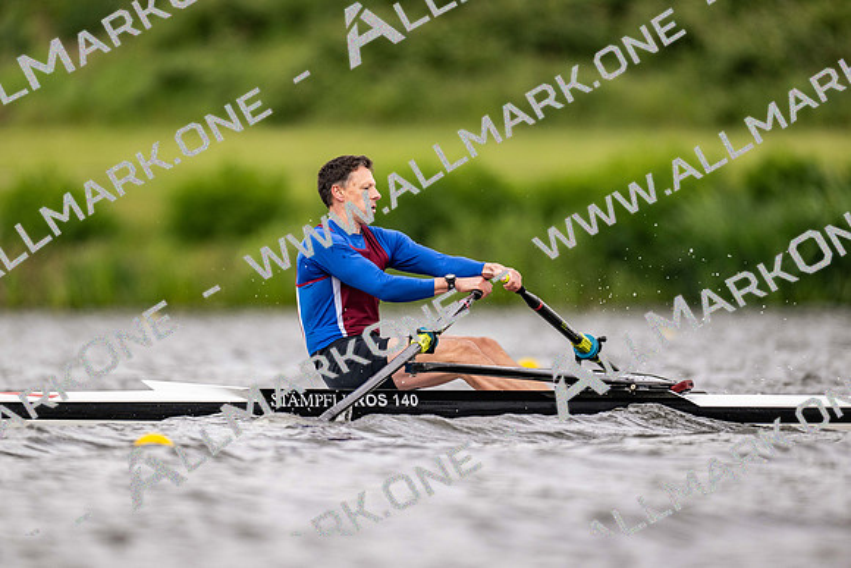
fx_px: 14186
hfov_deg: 3.4
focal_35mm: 600
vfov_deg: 2.3
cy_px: 284
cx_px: 426
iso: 900
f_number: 4
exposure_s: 1/2500
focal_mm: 600
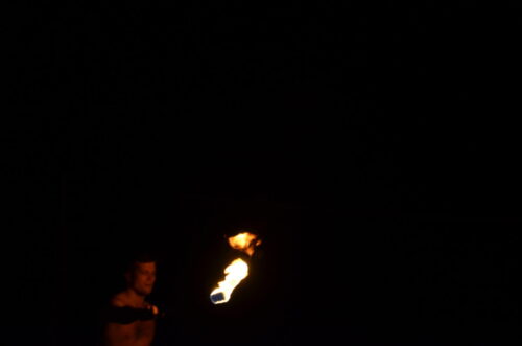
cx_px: 261
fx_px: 1194
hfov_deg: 24.7
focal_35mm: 82
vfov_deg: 16.5
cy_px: 173
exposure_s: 1/60
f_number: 5
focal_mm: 55
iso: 720
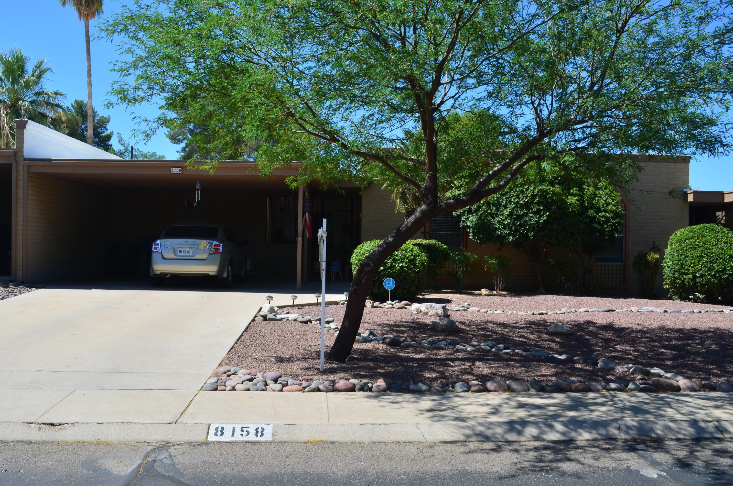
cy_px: 243
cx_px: 366
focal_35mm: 33
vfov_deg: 39.8
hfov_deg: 57.3
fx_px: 671
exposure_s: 1/125
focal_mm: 22
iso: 140
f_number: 11
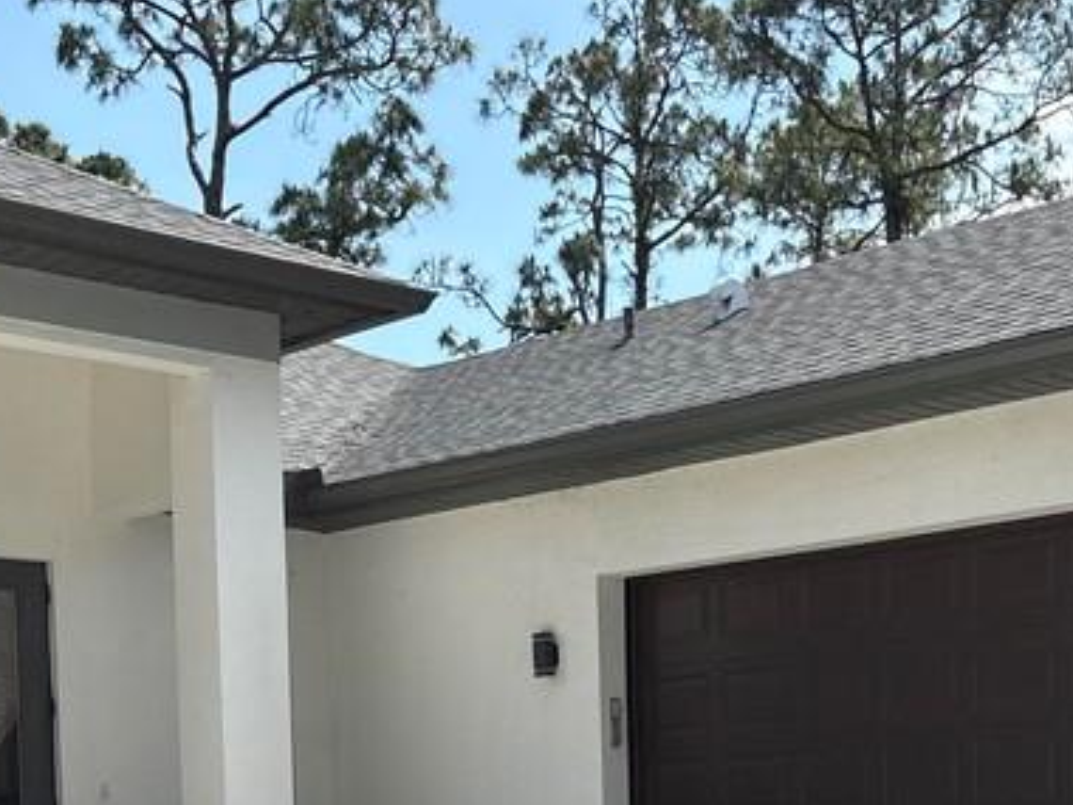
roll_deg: +1.1
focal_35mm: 70
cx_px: 774
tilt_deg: -3.0
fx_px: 2170
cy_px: 969
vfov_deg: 19.7
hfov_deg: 27.5
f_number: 1.6
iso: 50
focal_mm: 5.96
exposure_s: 1/3623
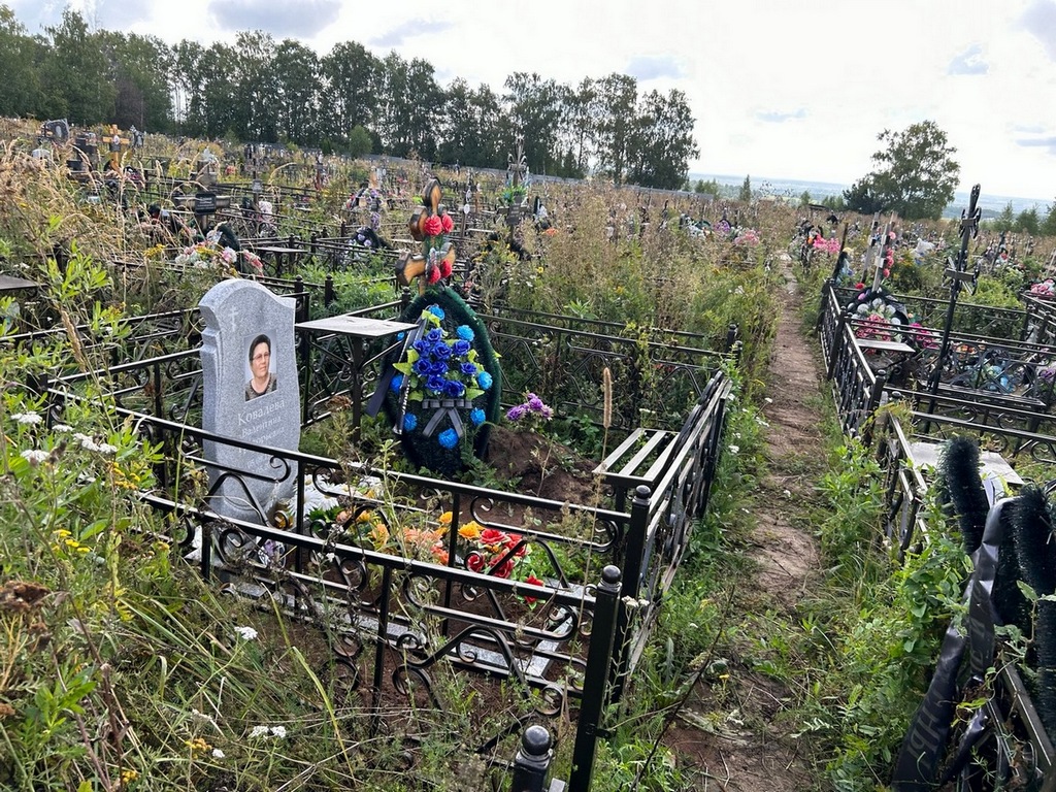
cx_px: 528
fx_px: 793
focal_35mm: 26
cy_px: 396
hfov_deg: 67.3
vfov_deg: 53.1
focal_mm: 5.7
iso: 50
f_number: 1.5
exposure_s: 1/654
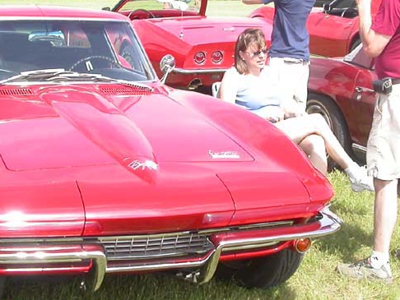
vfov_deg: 18.4
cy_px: 113
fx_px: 925
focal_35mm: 80
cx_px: 179
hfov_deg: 24.4
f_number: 2.6
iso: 100
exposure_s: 1/1000
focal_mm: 7.85
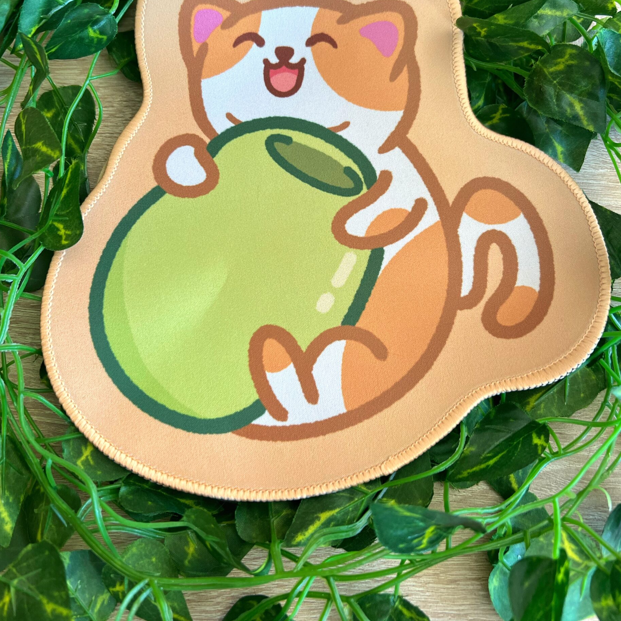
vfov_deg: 50.8
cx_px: 315
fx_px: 649
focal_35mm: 32
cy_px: 247
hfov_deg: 51.1
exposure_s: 1/121
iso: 80
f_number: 1.5
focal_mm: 5.7
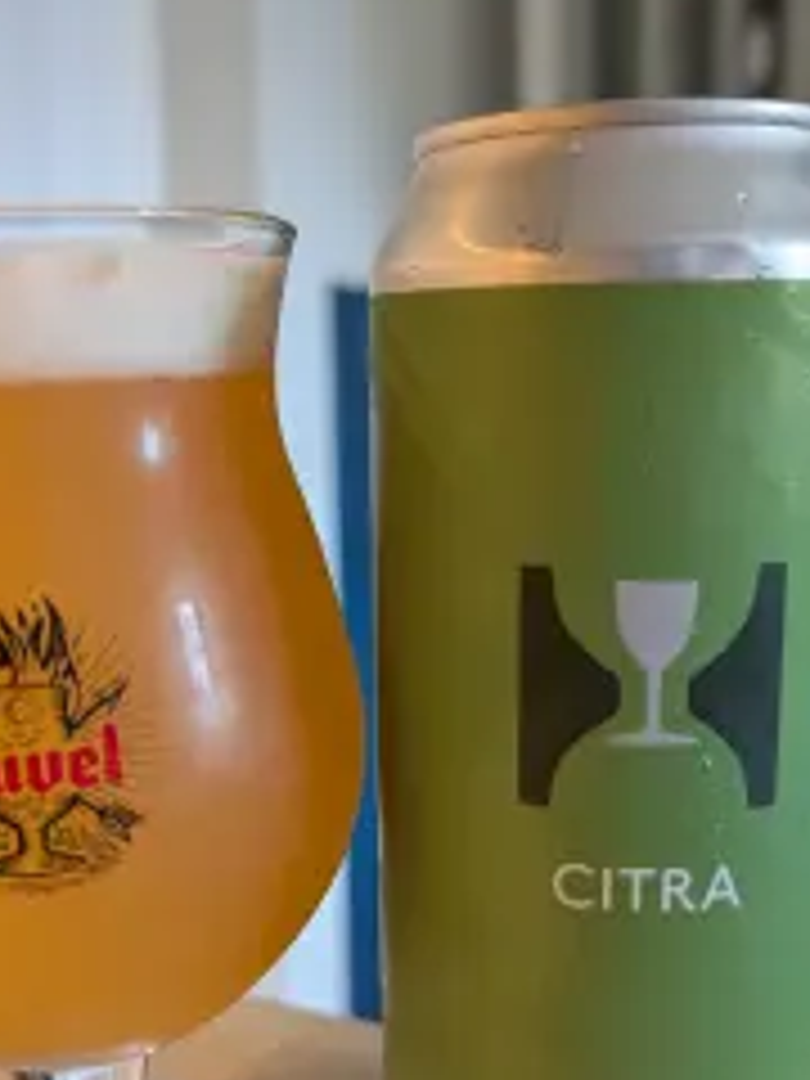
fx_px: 1248
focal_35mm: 40
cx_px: 326
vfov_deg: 46.4
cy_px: 670
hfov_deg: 35.8
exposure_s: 1/79.5
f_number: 1.68
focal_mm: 6.9
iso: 265
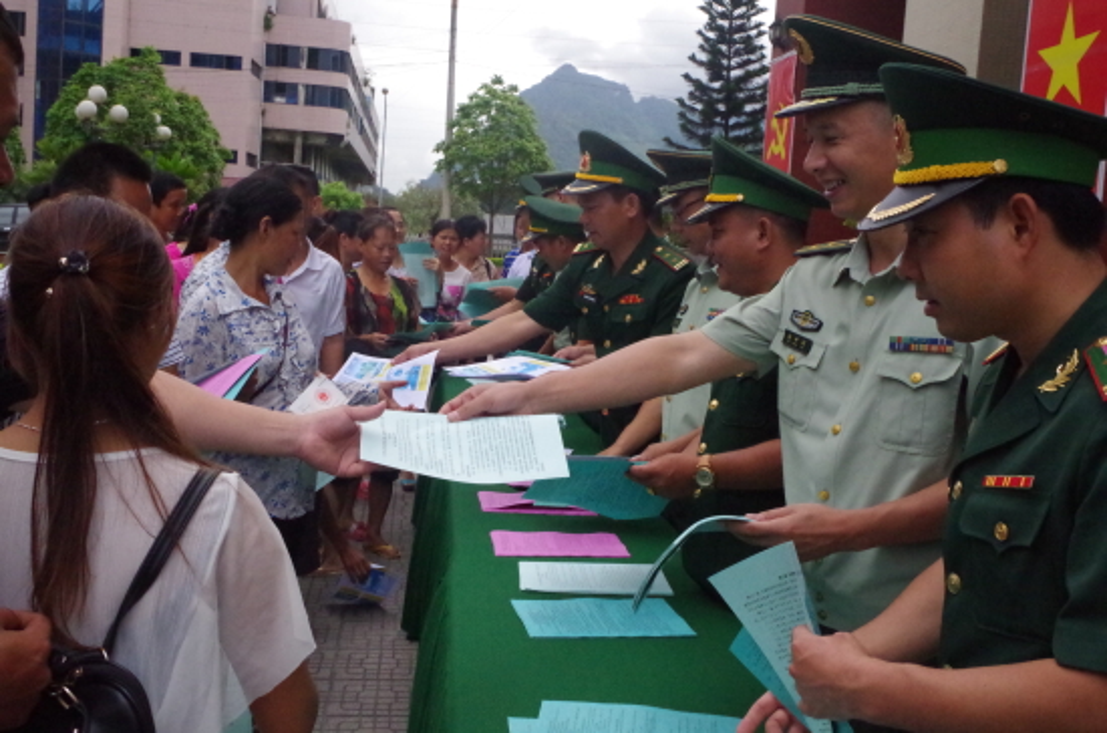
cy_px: 366
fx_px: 1196
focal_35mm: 39
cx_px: 554
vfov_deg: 34.0
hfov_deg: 49.7
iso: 6400
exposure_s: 1/3200
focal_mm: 26.25
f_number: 11
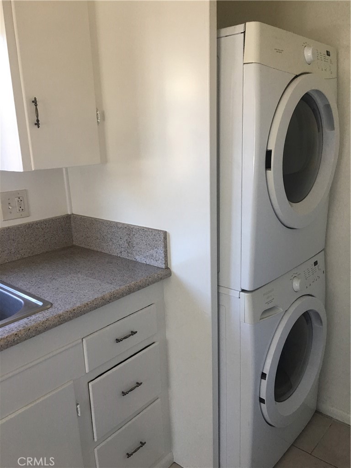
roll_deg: +1.8
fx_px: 392
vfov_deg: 61.7
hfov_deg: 48.2
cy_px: 234
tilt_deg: -13.5
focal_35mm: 29
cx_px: 176
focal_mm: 4.15
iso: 40
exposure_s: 1/30
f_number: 2.2
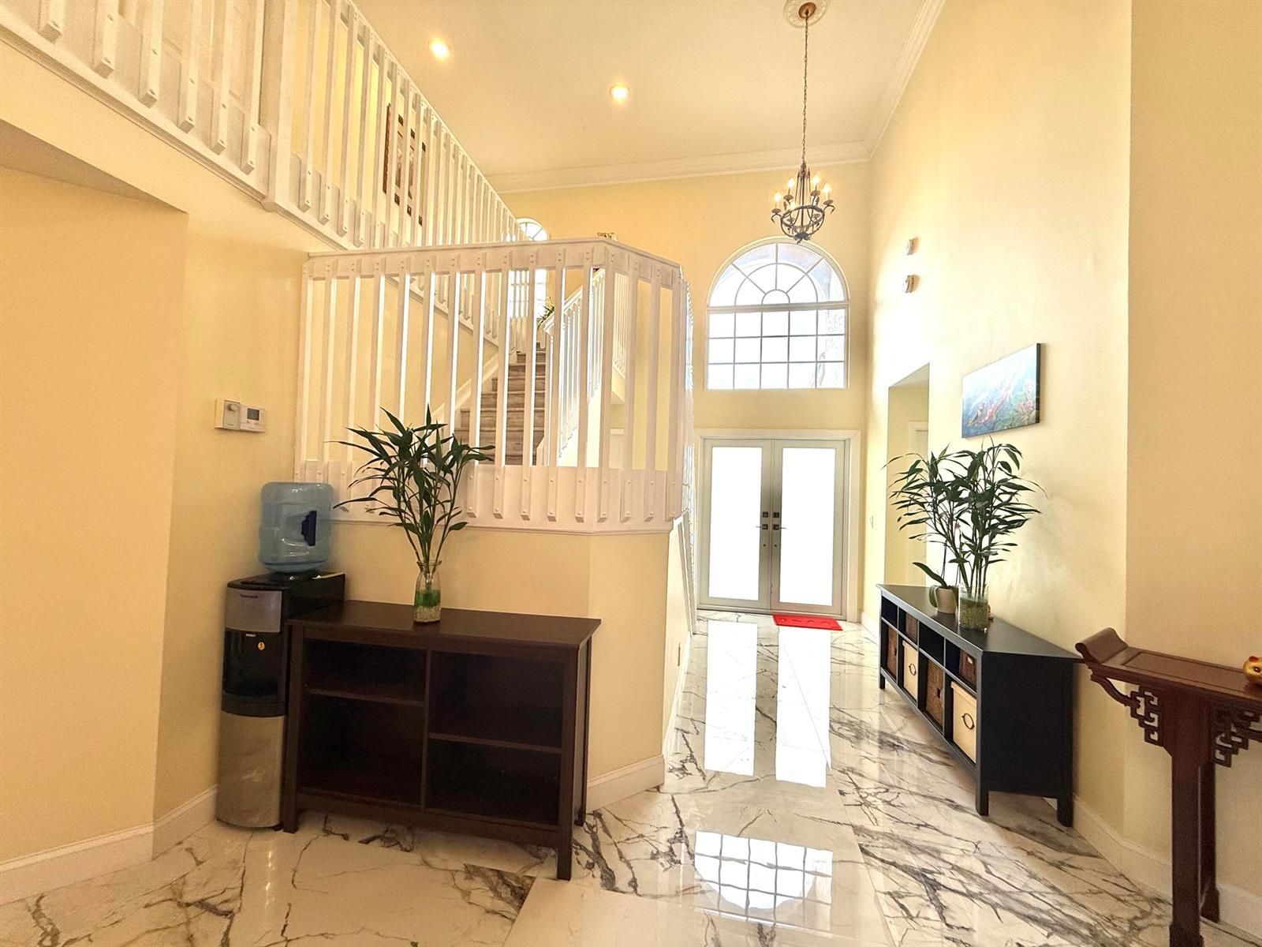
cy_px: 474
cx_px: 631
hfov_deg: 102.1
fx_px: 510
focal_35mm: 14
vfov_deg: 85.7
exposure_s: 1/120
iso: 50
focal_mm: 2.22
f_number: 2.2
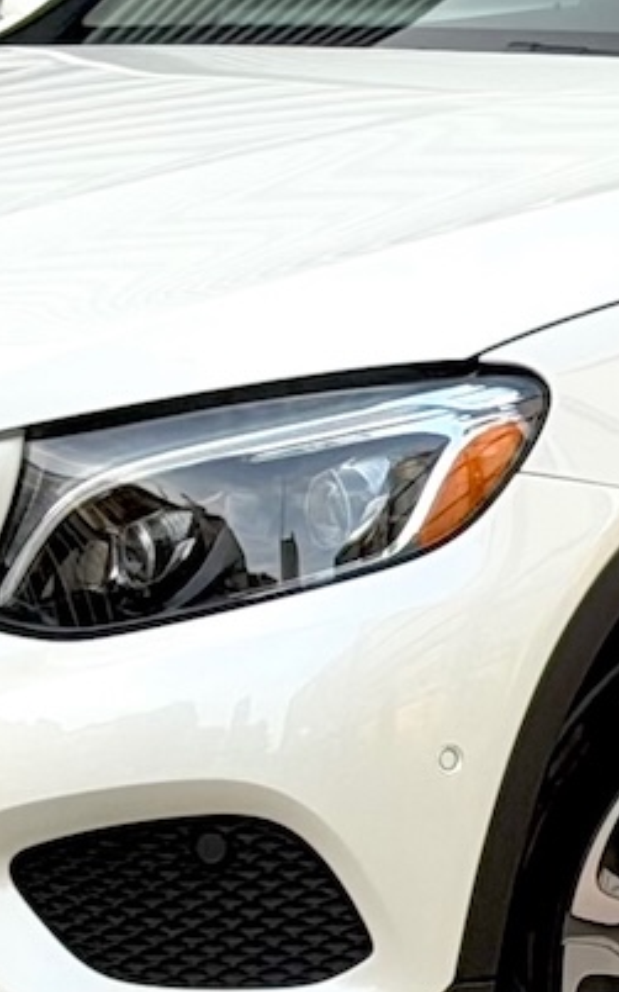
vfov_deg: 11.0
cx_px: 772
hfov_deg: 6.8
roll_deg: +0.3
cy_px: 357
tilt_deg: +0.0
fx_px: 5132
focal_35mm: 190
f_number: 1.78
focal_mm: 6.76
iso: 64
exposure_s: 1/121
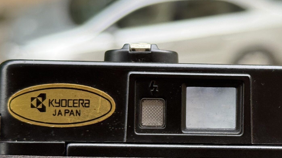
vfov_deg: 12.6
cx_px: 213
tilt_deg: -31.3
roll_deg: -0.3
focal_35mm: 96
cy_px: 110
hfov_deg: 22.0
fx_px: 718
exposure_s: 1/95
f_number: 1.78
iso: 100
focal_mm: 6.76
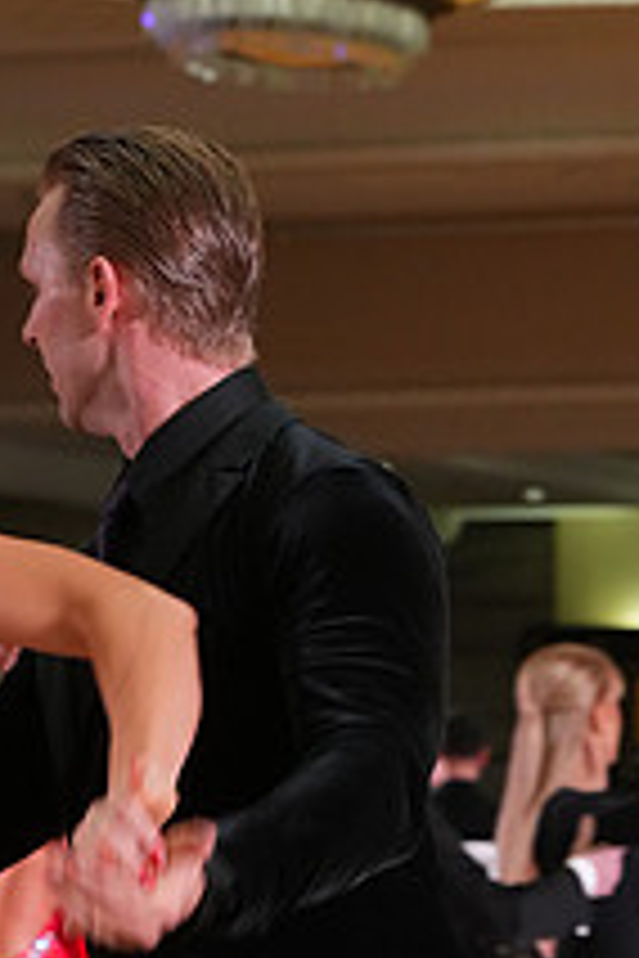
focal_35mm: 253
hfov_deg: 5.4
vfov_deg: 8.1
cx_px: -115
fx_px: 6736
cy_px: 1156
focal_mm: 93
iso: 3200
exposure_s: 1/200
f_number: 6.3
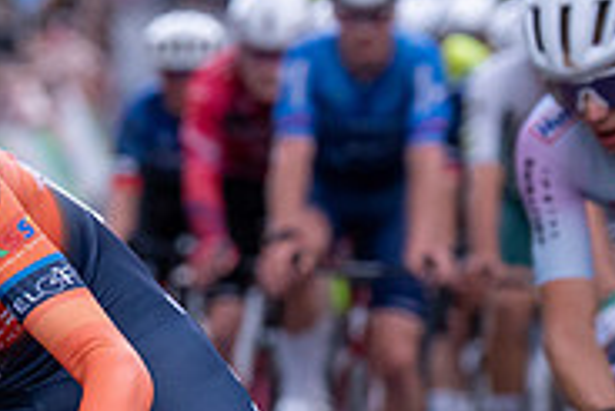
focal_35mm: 573
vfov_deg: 2.4
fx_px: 9796
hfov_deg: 3.6
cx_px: 4
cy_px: 300
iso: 2000
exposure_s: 1/800
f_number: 3.5
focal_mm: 133
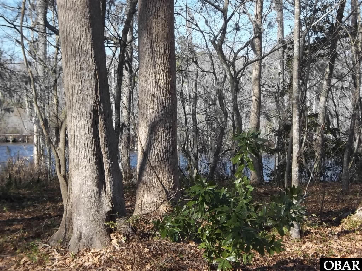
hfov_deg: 22.8
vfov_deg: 17.2
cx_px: 181
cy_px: 136
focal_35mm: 86
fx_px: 899
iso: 80
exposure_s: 1/320
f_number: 4.3
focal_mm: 15.4
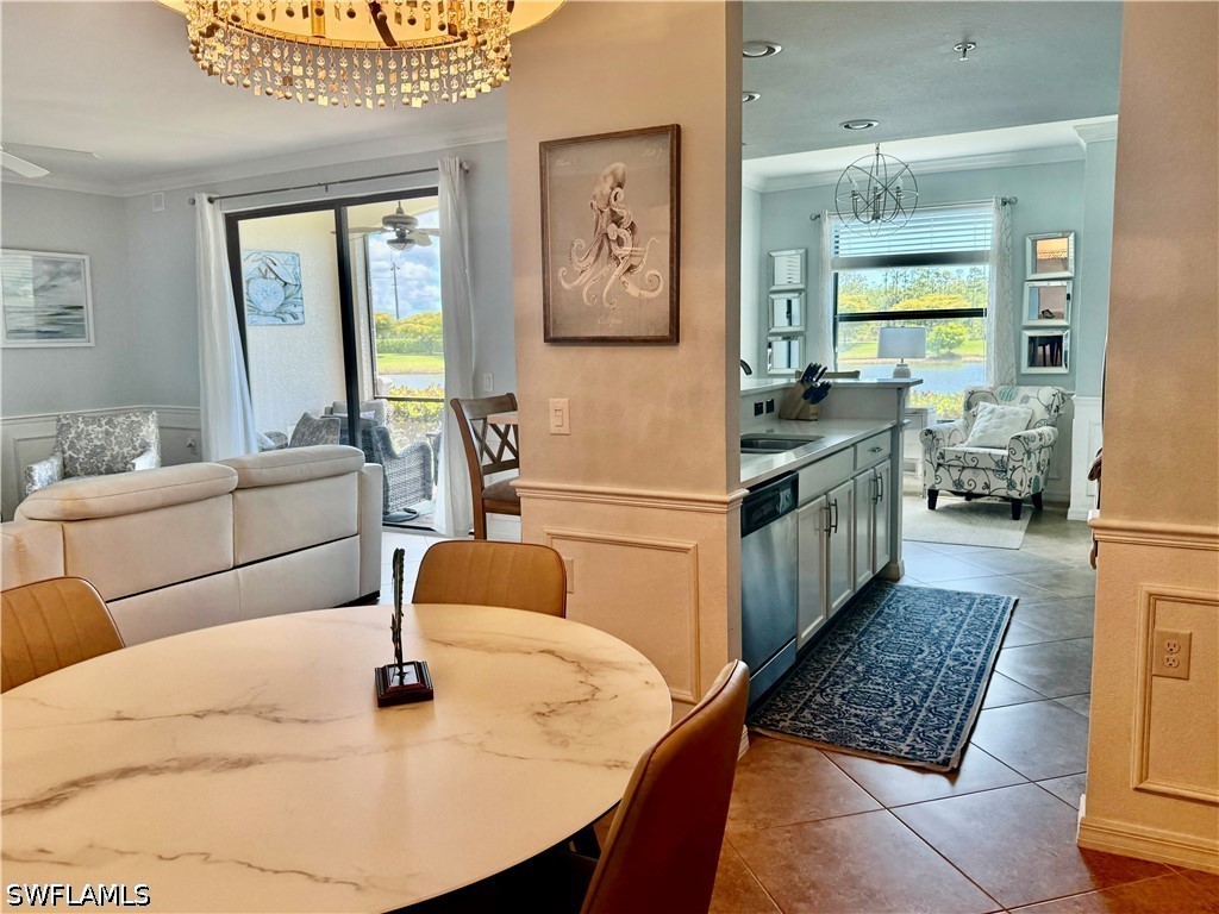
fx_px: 845
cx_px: 610
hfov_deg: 71.6
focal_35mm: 24
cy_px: 457
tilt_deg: -6.3
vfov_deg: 56.8
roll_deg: -1.2
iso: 100
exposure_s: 1/217
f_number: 1.78
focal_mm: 6.76
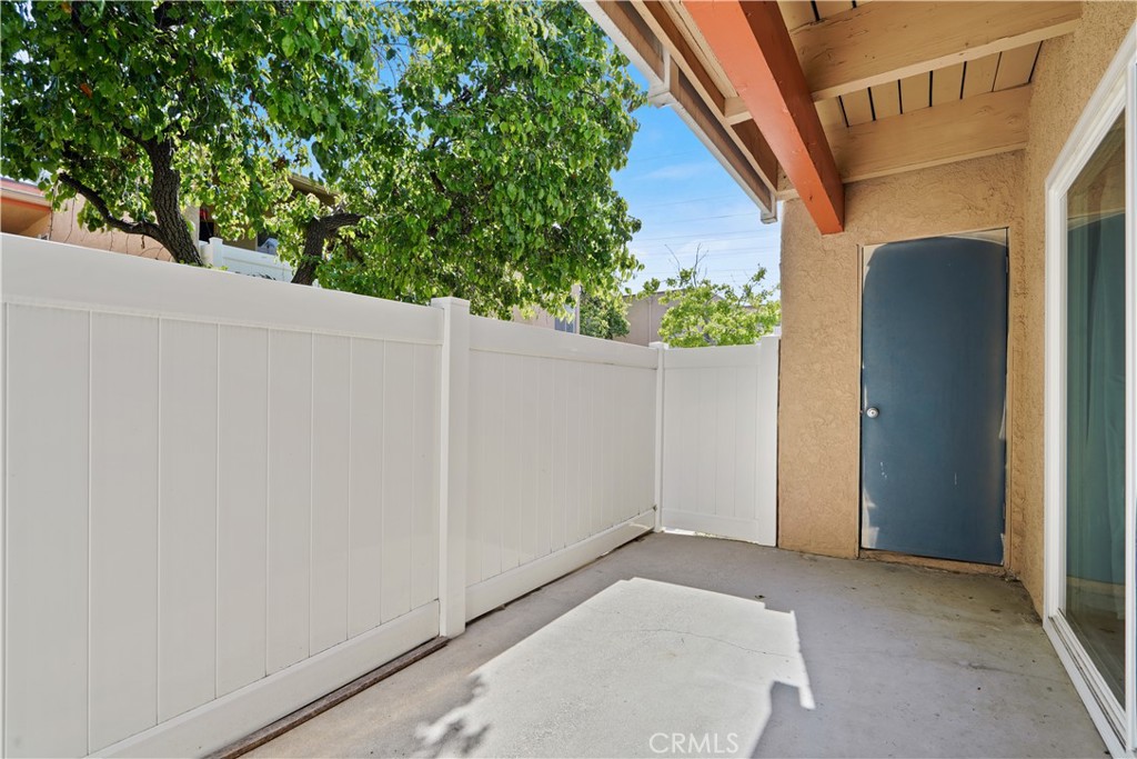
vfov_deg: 73.8
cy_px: 380
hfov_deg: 96.7
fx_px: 505
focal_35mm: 16
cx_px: 568
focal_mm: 16
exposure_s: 1/40
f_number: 7.1
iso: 100
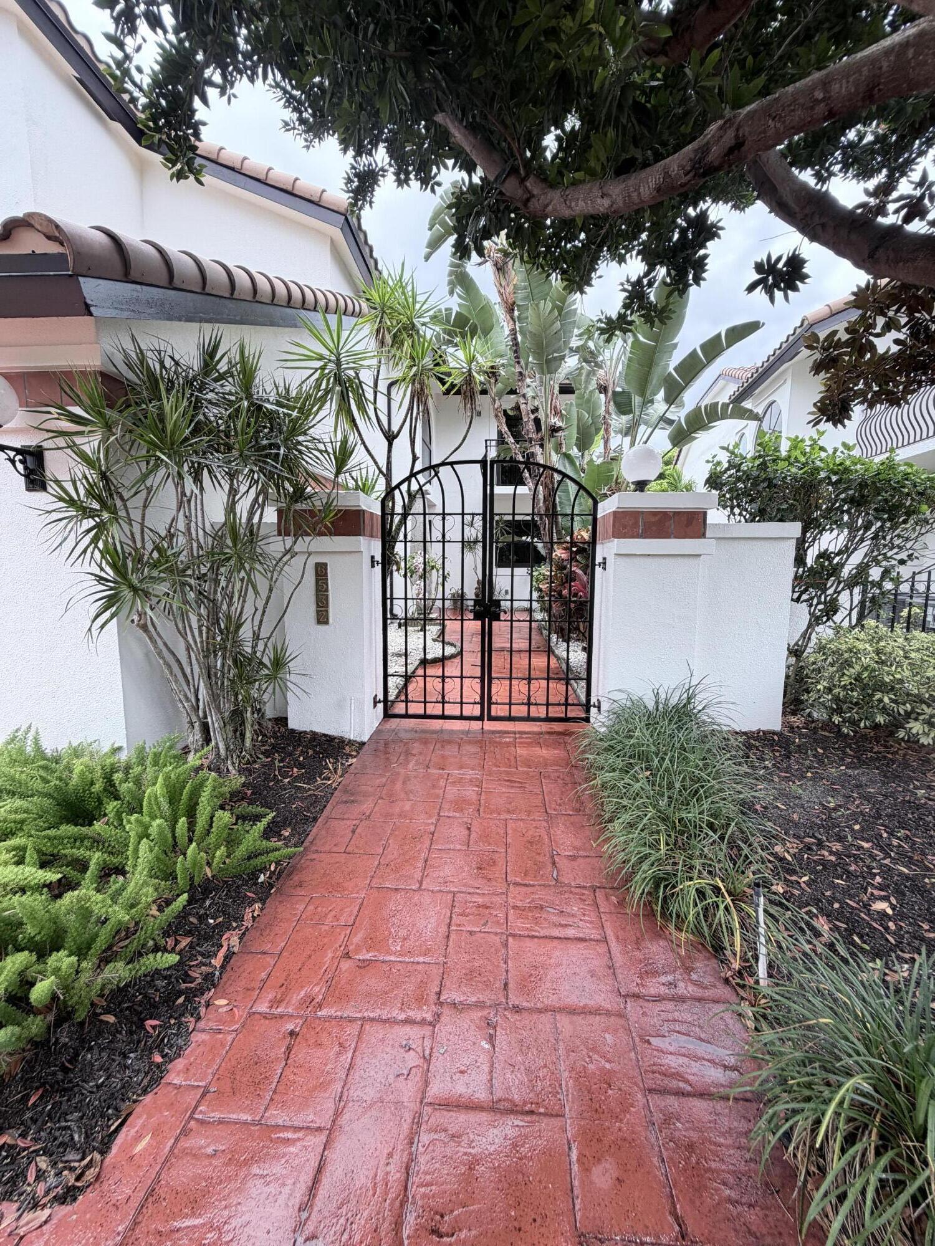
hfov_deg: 85.7
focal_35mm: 14
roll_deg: -1.1
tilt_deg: -6.4
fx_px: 504
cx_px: 468
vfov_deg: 102.1
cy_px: 623
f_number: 2.2
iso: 64
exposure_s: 1/416
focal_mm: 2.22
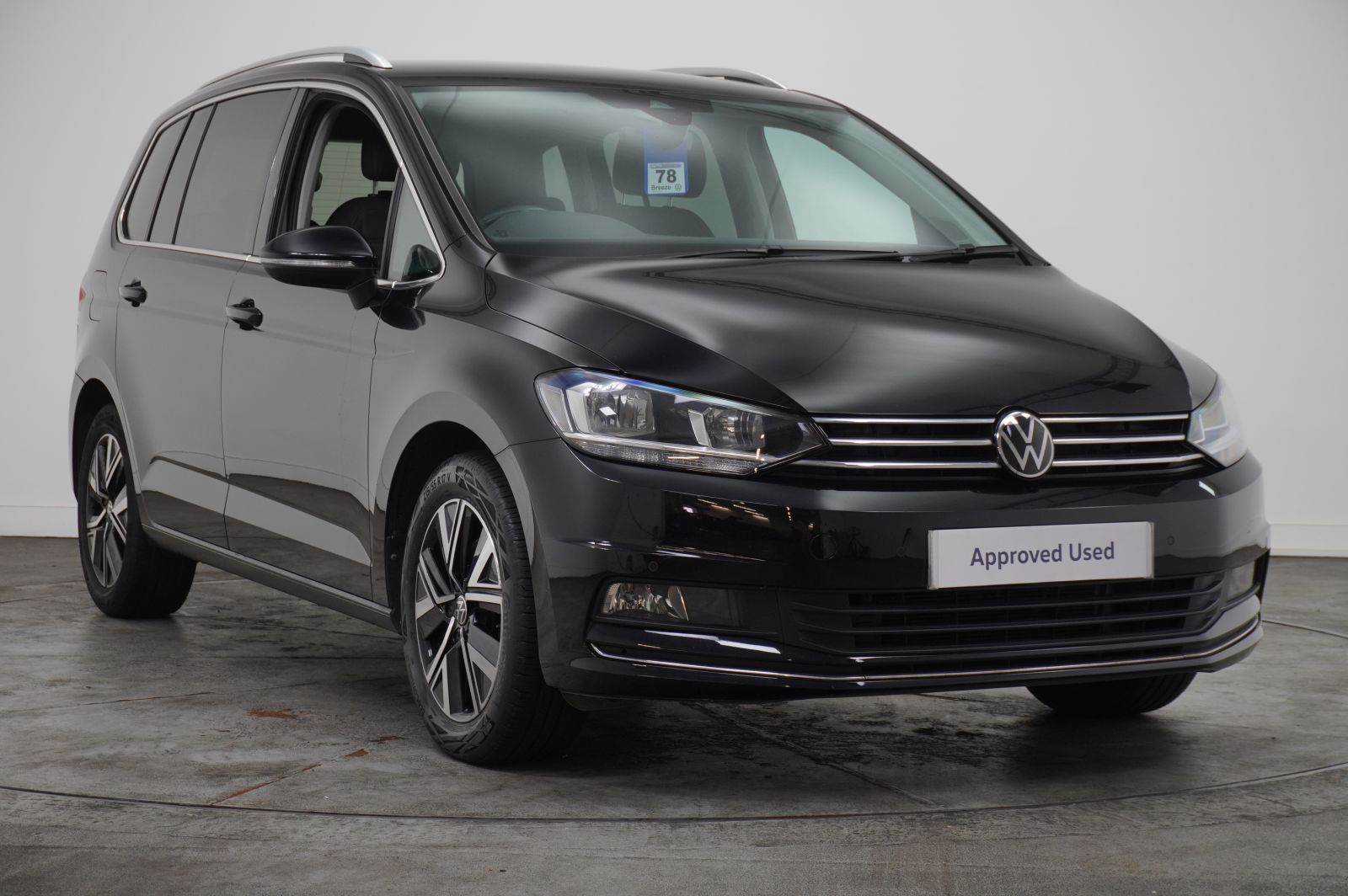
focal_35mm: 69
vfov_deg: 19.7
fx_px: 2581
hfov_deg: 29.3
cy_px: 448
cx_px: 674
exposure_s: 1/30
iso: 400
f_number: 5.6
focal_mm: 46
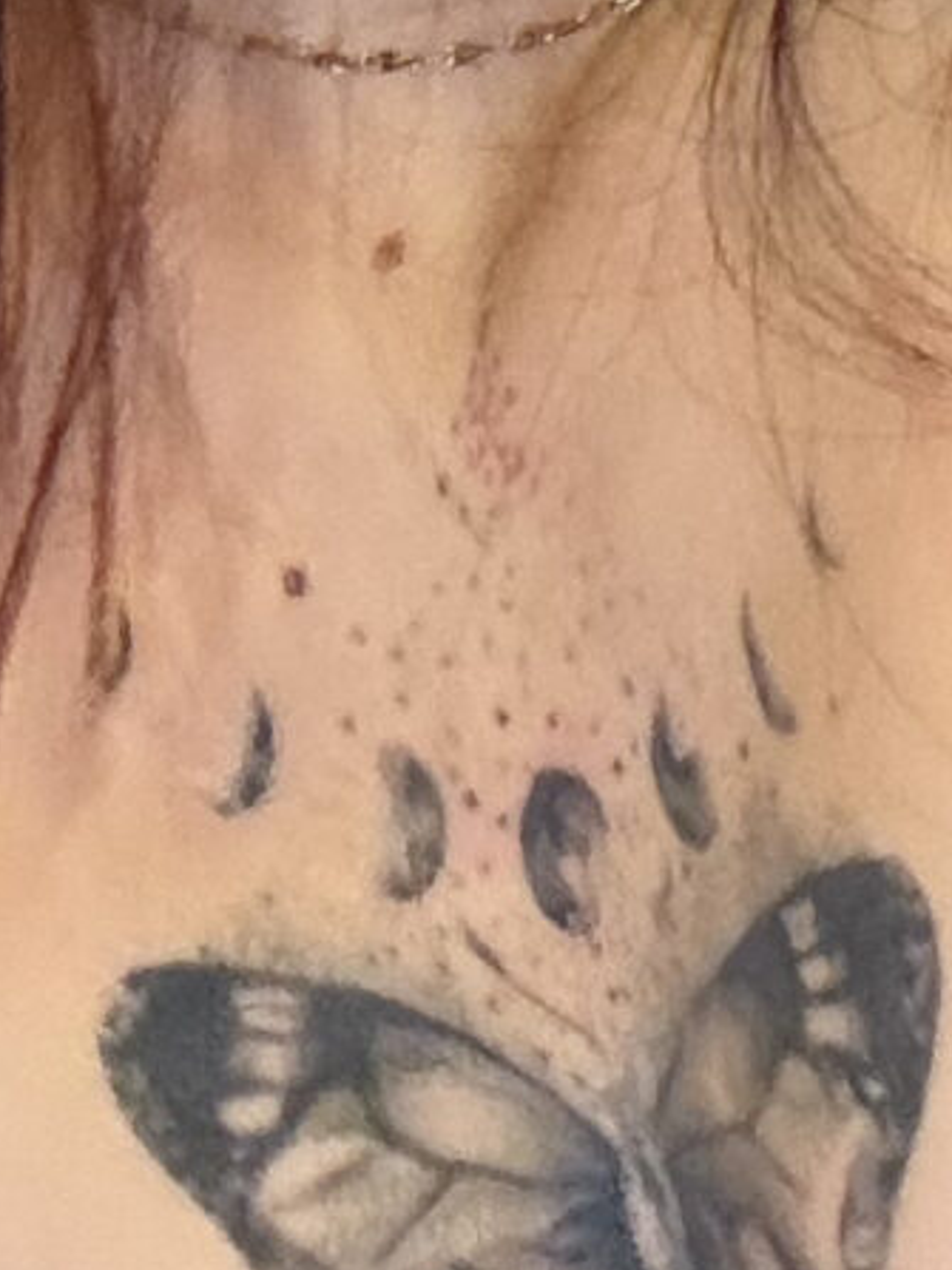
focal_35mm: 172
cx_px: 1387
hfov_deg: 8.5
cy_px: -80
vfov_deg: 11.4
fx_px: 6310
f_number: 1.9
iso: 500
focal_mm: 2.69
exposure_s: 1/30
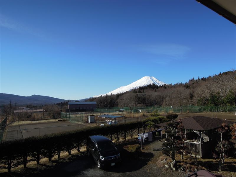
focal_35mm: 24
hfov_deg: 71.6
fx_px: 164
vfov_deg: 56.8
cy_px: 88
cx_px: 118
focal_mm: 4.3
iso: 160
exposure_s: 1/1600
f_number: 4.5
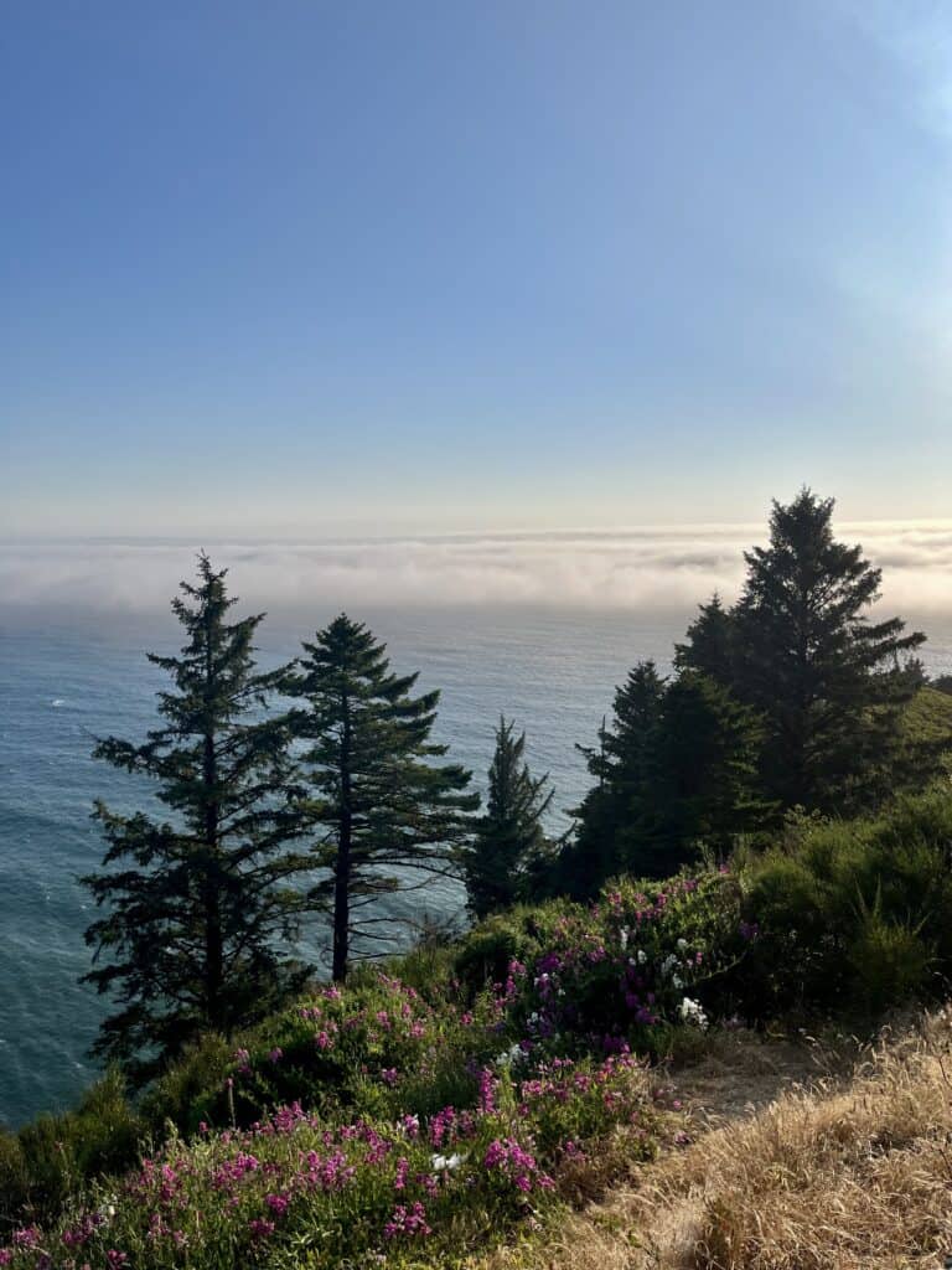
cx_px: 476
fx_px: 953
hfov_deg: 53.1
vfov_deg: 67.3
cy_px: 635
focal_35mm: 26
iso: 50
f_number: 1.6
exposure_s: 1/6494
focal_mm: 5.1
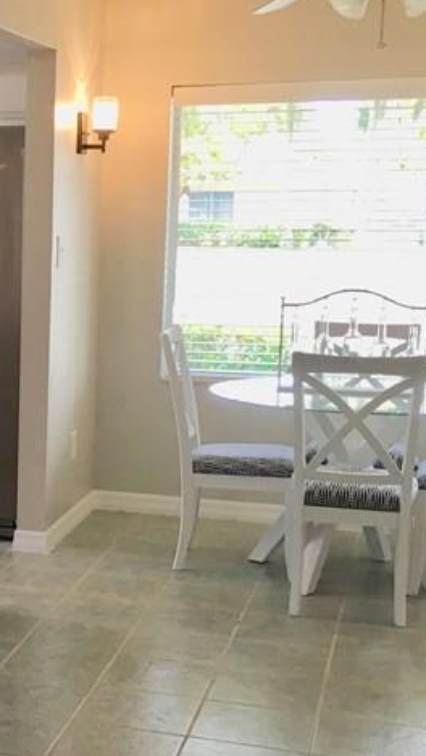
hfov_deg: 16.5
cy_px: 401
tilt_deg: -7.7
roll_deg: -0.3
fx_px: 1385
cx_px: -132
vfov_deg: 30.6
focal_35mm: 69
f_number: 2.2
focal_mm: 4.15
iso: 25
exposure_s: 1/30
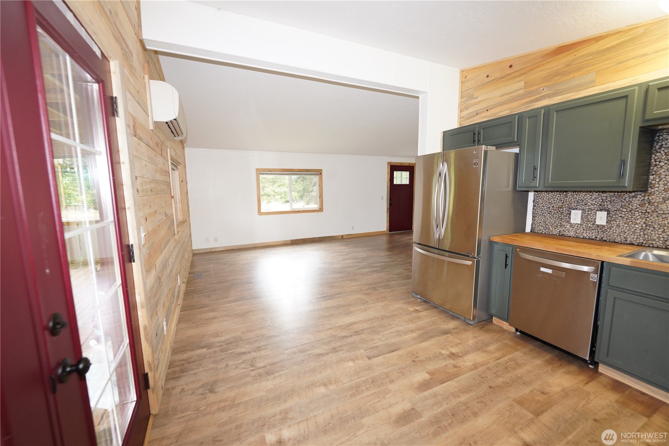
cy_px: 223
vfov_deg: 81.2
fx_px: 260
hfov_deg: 104.3
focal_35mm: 14
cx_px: 334
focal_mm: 14
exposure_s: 1/160
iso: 1600
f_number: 2.8
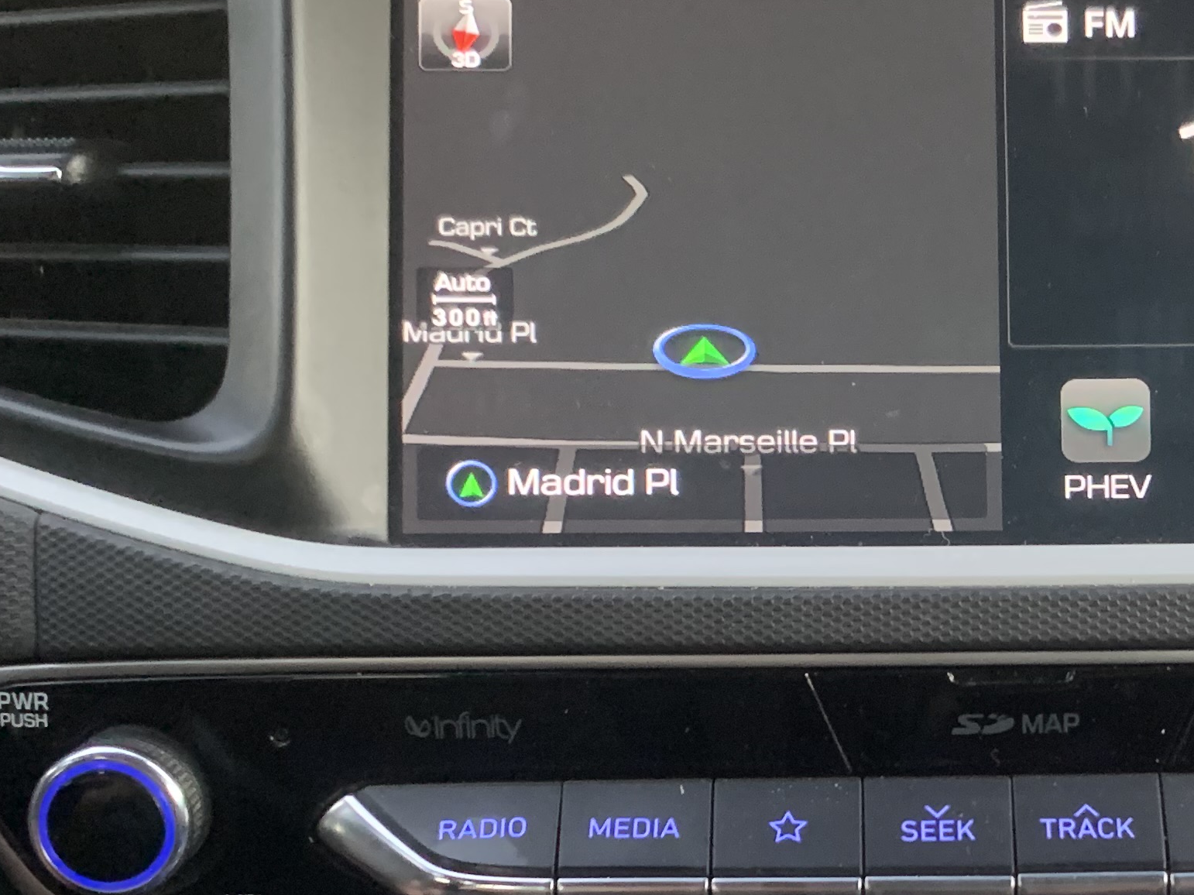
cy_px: 747
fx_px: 2345
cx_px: 997
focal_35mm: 68
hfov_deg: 27.8
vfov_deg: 21.3
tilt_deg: -13.8
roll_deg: +0.6
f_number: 1.8
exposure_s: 1/38
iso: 400
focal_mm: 4.25
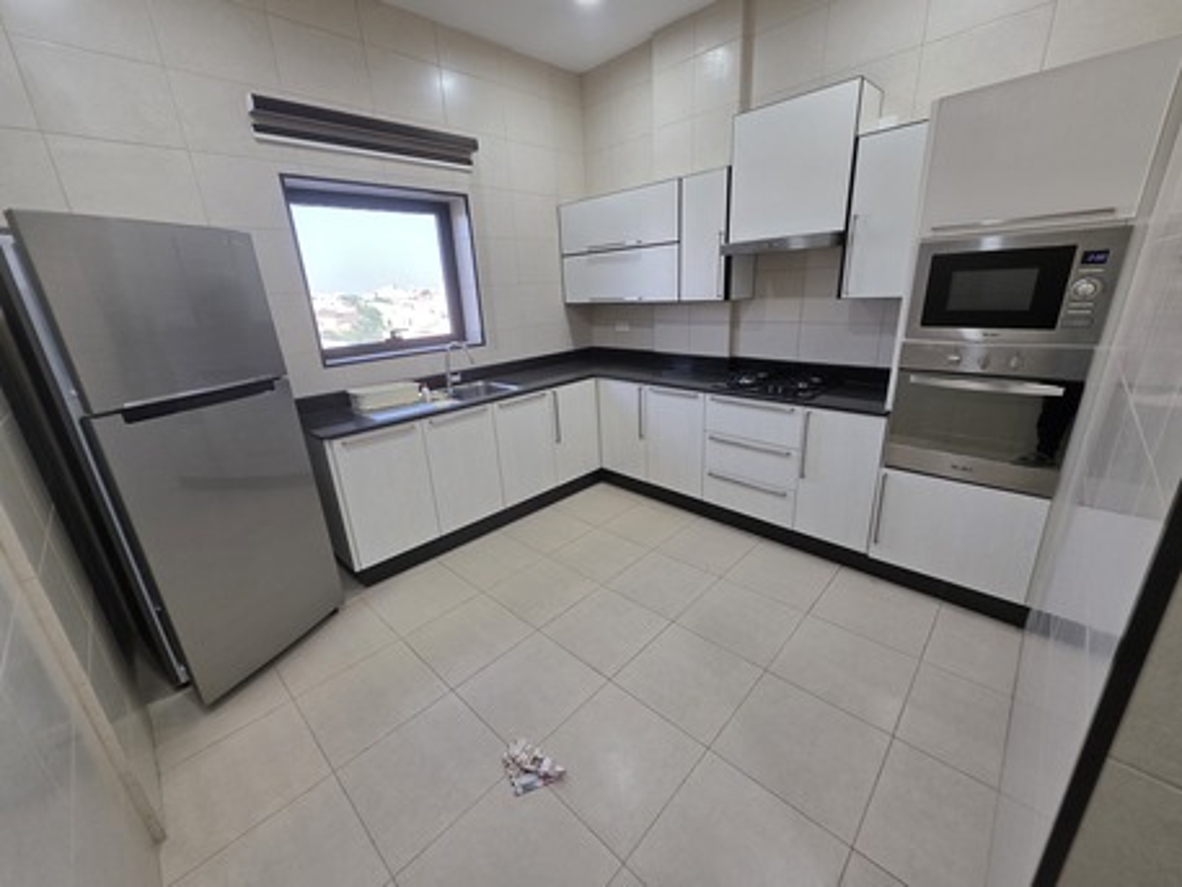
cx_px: 591
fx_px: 444
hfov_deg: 106.2
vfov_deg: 89.9
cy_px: 444
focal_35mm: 13
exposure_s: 1/100
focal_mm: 2.2
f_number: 1.9
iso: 100
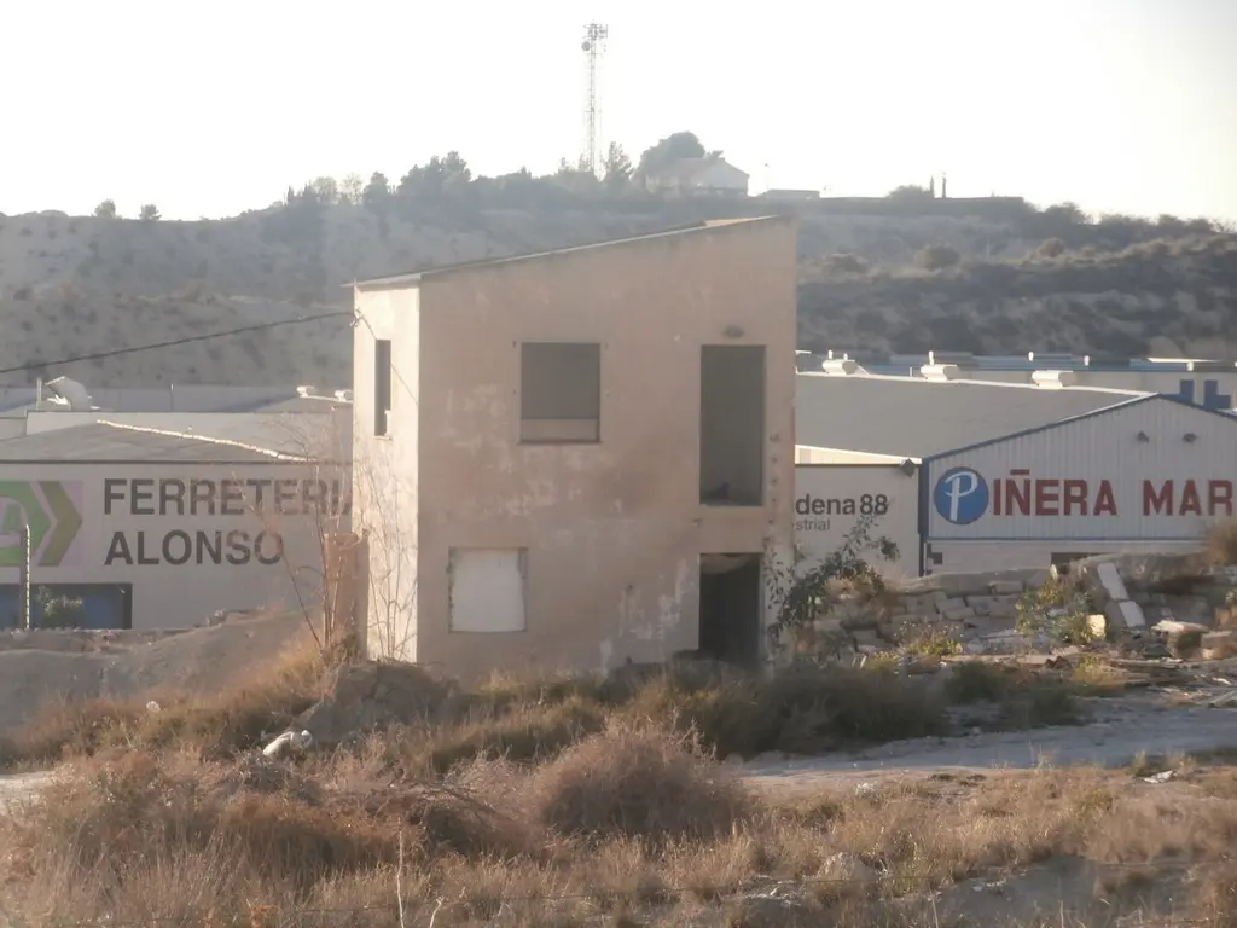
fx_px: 4896
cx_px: 618
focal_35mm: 137
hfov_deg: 14.4
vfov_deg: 10.8
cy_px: 464
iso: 100
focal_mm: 24.17
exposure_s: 1/200
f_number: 5.7
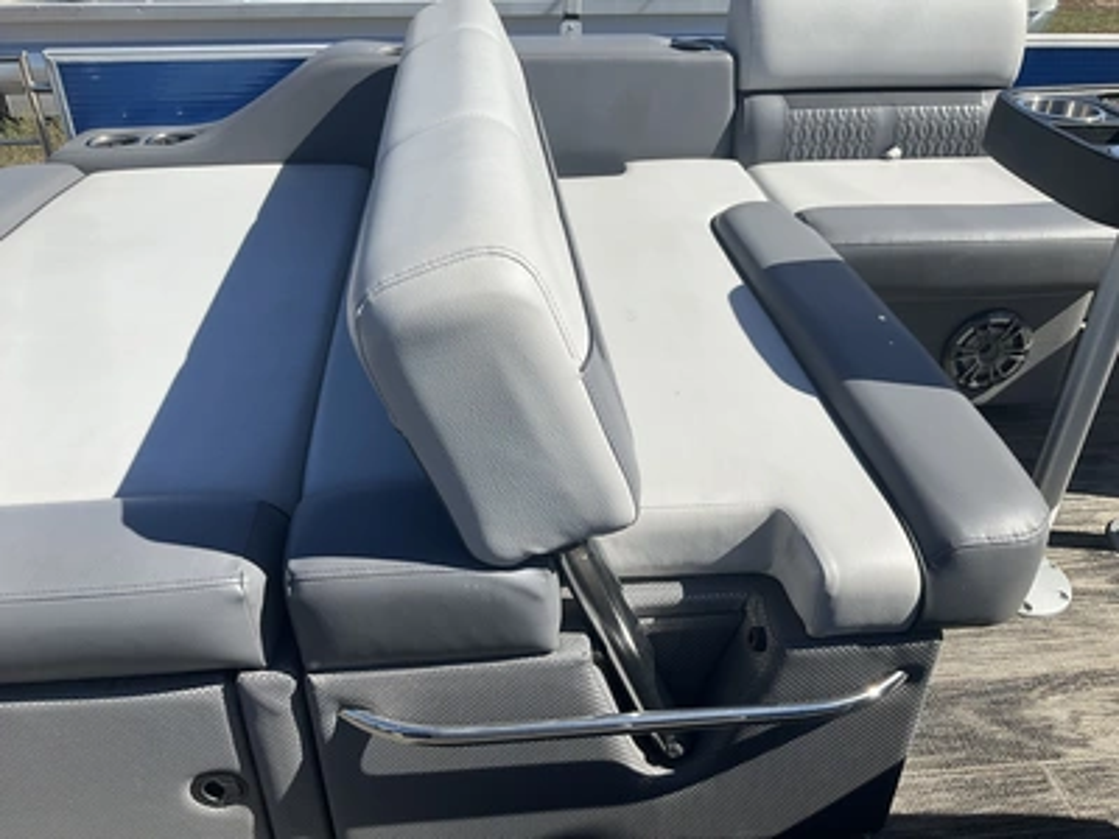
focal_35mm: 29
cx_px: 560
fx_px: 937
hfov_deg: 61.7
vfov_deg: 48.2
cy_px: 420
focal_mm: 3
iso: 25
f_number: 1.8
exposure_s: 1/2058
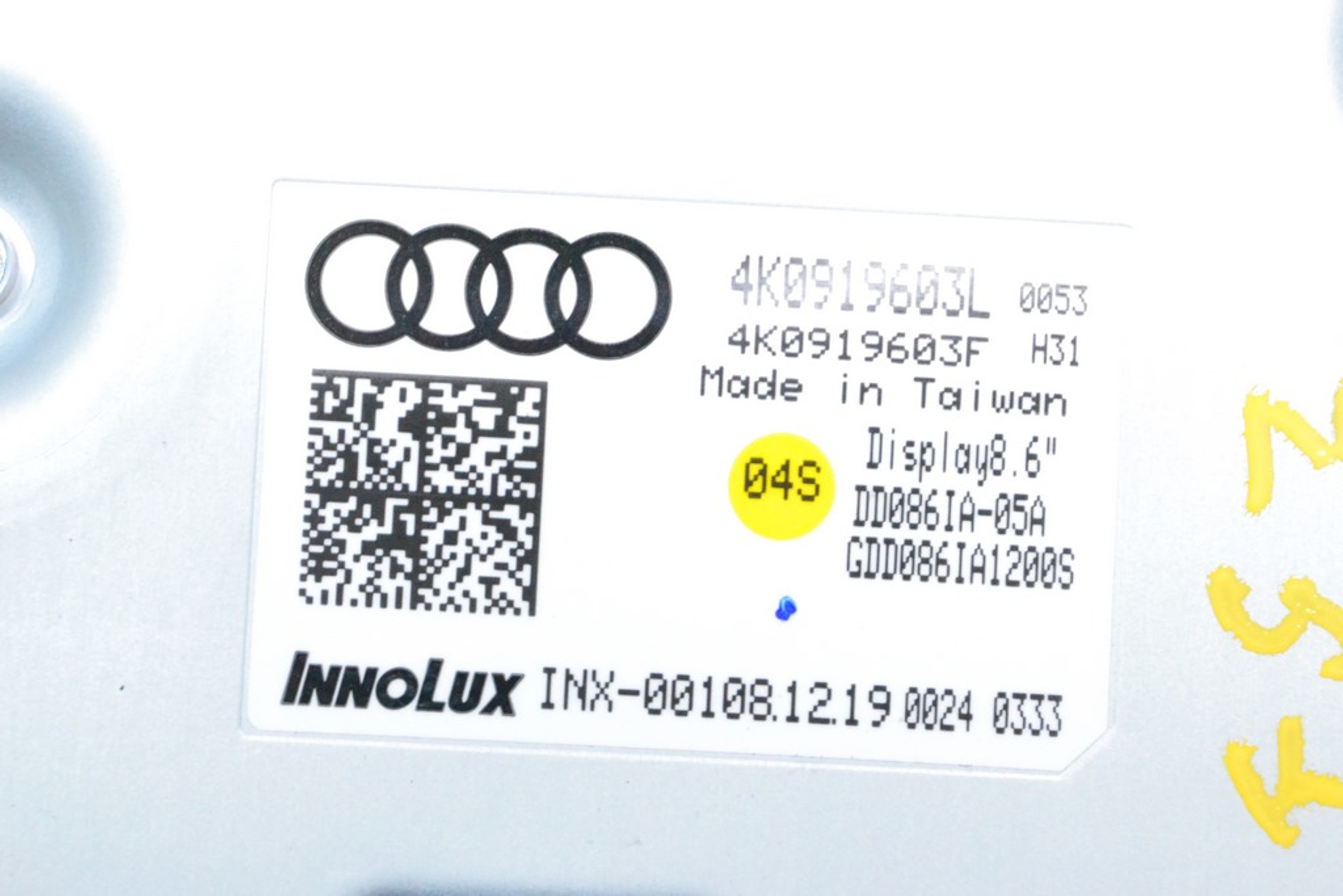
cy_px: 448
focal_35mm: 82
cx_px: 672
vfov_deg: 16.6
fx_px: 3078
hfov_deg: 24.6
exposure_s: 1/125
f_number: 10
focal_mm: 55
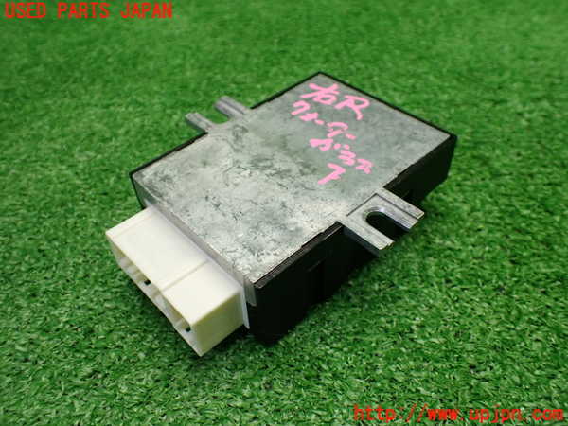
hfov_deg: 60.0
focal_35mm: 30
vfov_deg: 46.8
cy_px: 213
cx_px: 284
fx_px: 492
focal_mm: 5.4
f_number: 2.3
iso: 400
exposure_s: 1/125
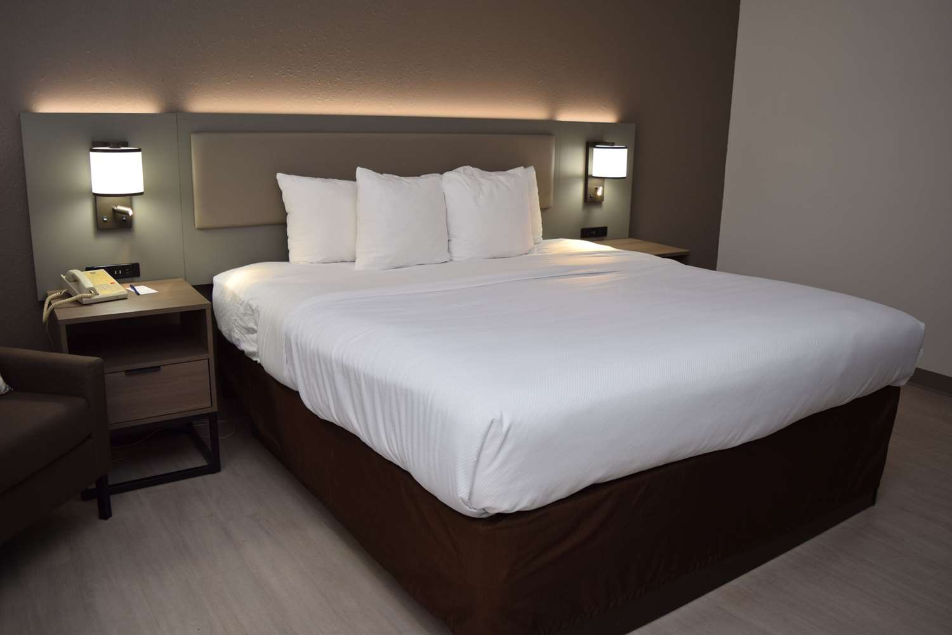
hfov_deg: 61.9
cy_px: 318
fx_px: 793
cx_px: 476
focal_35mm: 30
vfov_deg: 43.6
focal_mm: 20
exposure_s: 1/60
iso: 200
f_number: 3.5
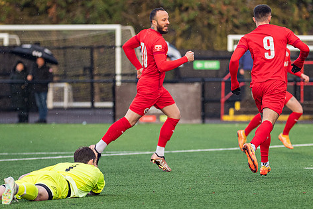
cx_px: 208
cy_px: 107
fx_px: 2905
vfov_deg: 4.1
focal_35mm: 334
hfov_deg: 6.2
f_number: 2.8
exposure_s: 1/1250
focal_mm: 170
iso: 1000
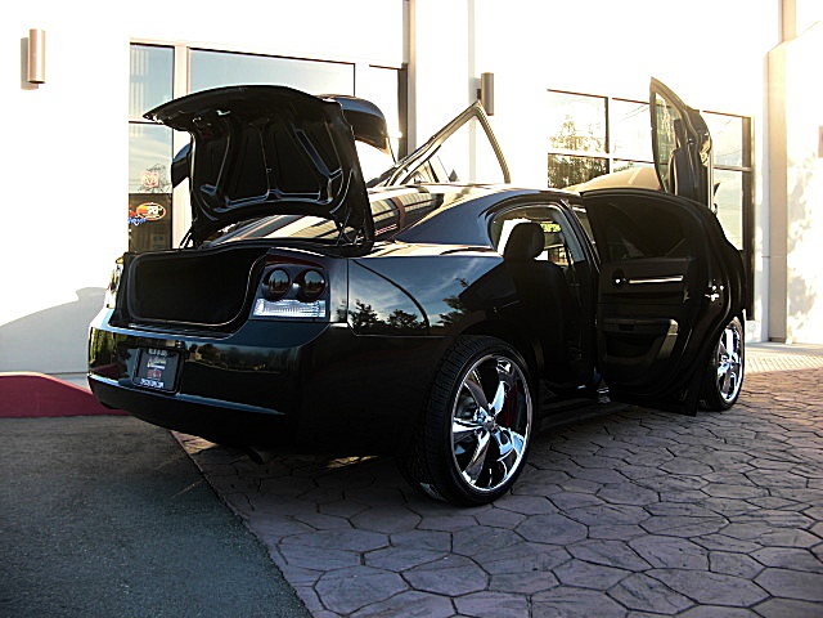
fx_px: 856
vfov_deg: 39.7
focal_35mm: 36
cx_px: 412
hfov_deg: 51.4
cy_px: 309
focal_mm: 6.3
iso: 50
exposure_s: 1/125
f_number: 2.8
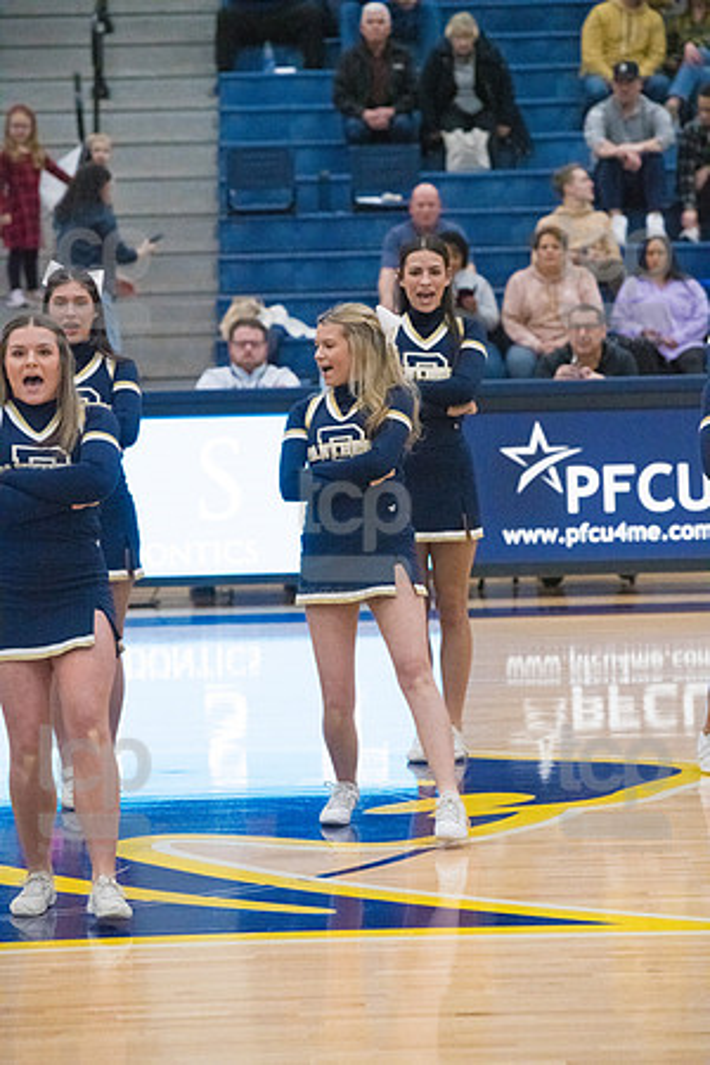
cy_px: 532
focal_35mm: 170
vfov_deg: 12.1
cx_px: 355
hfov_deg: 8.1
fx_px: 5029
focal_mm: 170
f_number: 5
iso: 8000
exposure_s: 1/1000
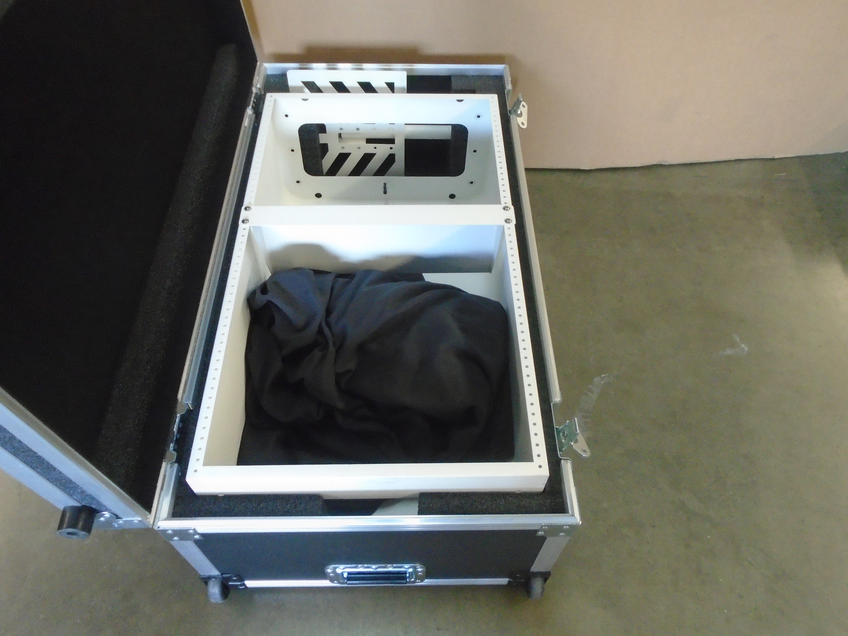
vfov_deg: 53.1
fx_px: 637
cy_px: 318
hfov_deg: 67.3
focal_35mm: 26
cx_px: 424
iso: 640
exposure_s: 1/30
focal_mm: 4.6
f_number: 3.2
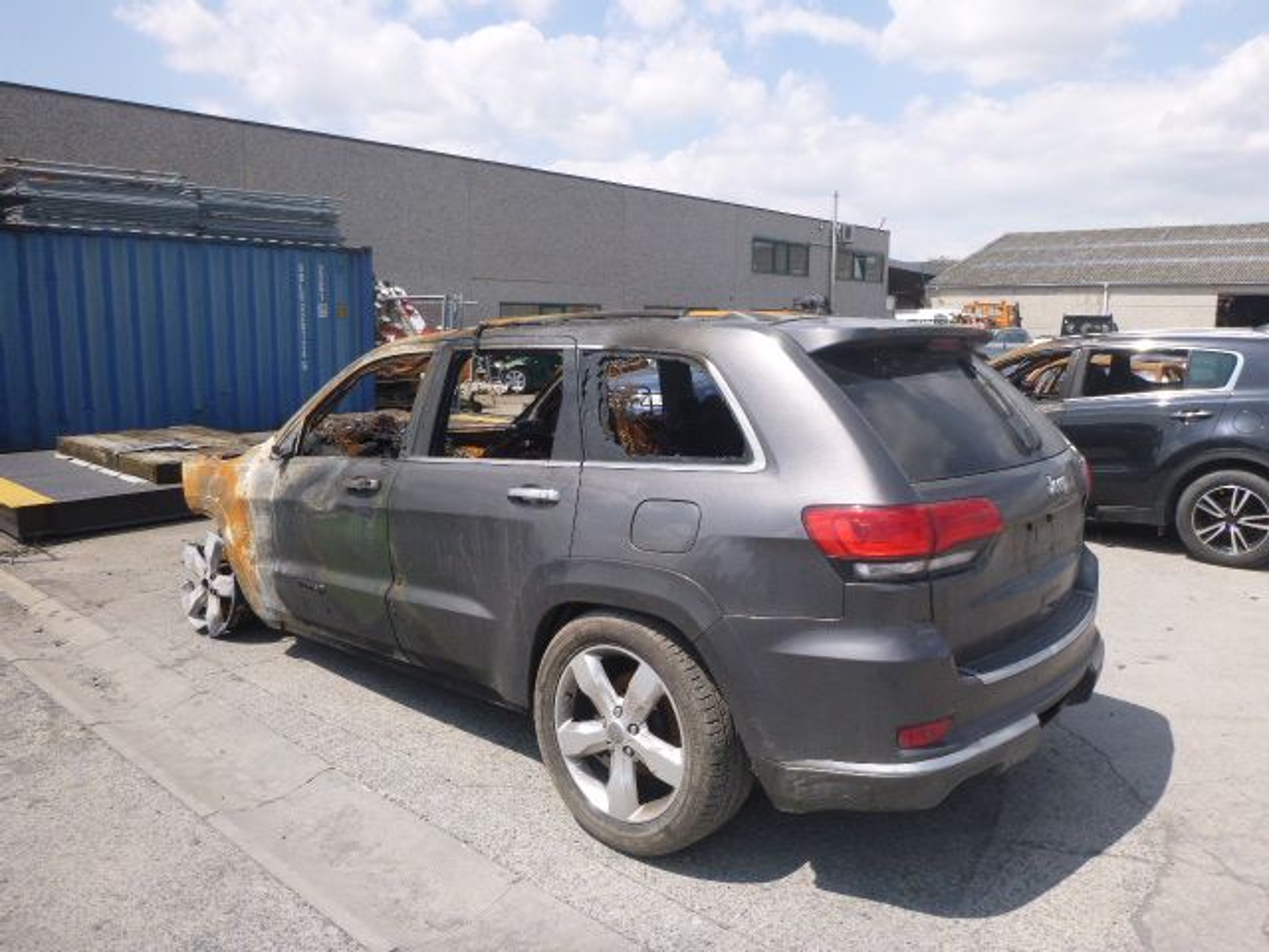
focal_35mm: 25
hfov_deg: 69.4
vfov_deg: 54.9
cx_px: 634
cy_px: 476
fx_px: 916
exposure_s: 1/500
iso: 100
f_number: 3.9
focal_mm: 4.5
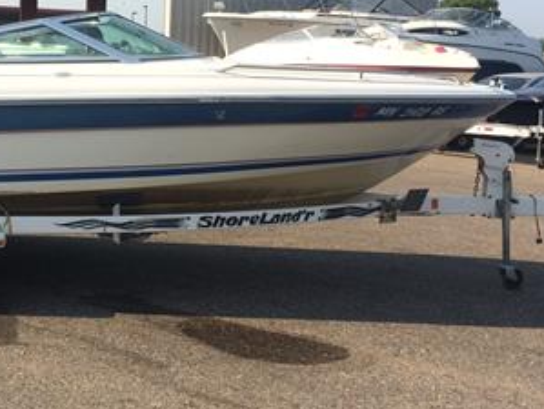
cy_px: 158
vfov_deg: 23.6
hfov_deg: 30.3
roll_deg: -1.2
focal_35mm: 62
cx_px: 95
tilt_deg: -6.4
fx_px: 976
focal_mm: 4.15
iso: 32
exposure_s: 1/1786
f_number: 2.2
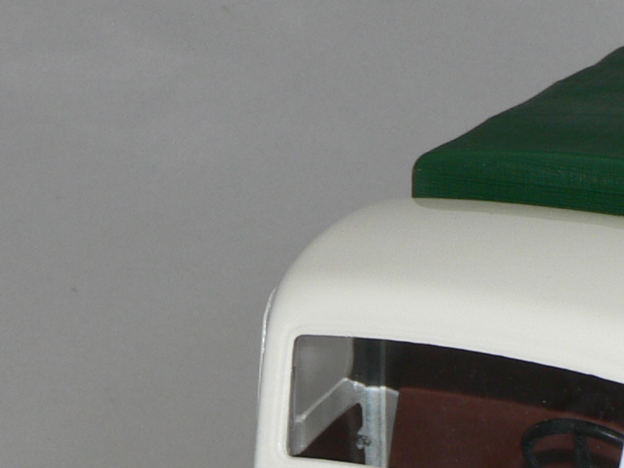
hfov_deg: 12.5
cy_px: 548
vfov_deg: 9.3
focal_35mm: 158
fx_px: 2847
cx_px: 496
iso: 80
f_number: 4
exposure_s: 1/60
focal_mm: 7.9
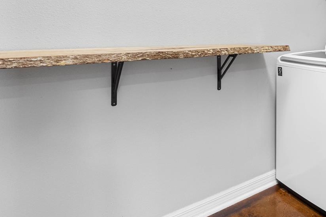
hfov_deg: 55.6
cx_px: 266
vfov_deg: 39.9
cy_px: 32
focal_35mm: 31
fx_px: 281
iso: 1600
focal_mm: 16
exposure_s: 1/1.67
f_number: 8
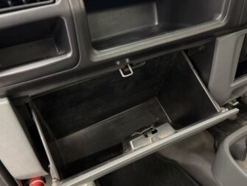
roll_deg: +7.0
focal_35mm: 27
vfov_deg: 51.4
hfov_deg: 65.3
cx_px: 123
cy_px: 96
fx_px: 193
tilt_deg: -33.2
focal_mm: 5.96
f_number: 1.6
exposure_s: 1/20
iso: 1000
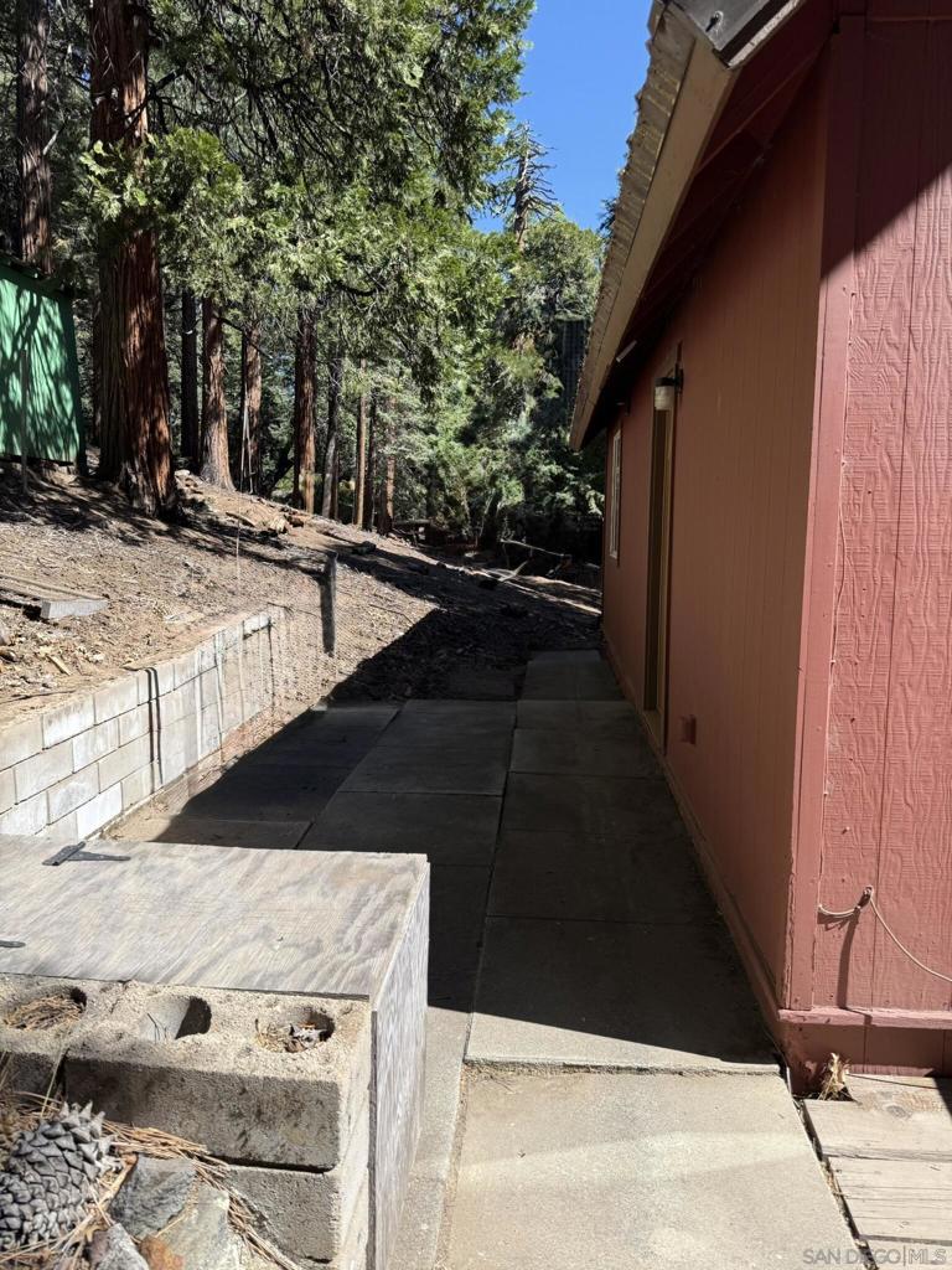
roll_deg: +0.0
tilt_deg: -7.2
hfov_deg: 56.8
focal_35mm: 24
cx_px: 476
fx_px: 880
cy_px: 635
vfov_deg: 71.6
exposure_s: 1/1653
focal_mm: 6.76
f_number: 1.78
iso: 80
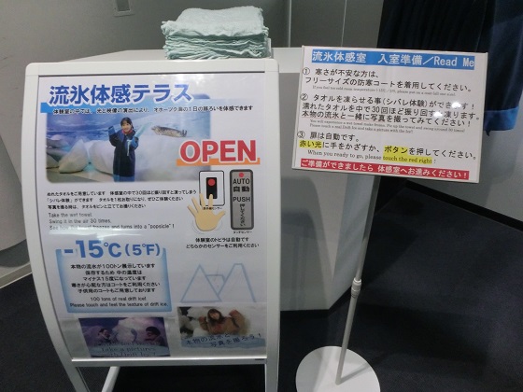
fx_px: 363
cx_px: 262
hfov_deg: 71.6
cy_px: 196
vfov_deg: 56.8
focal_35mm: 24
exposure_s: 1/125
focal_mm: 4.24
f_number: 3
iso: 640
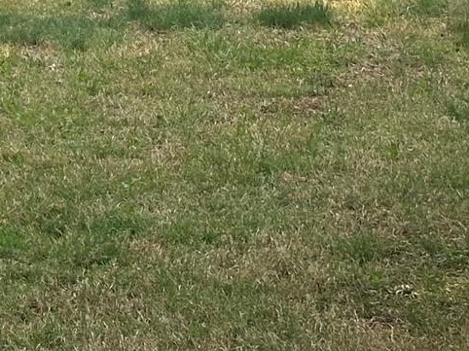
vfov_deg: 7.2
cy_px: -177
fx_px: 2763
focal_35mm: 204
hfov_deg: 9.1
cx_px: -487
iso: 64
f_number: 1.78
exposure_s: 1/785
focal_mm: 6.86
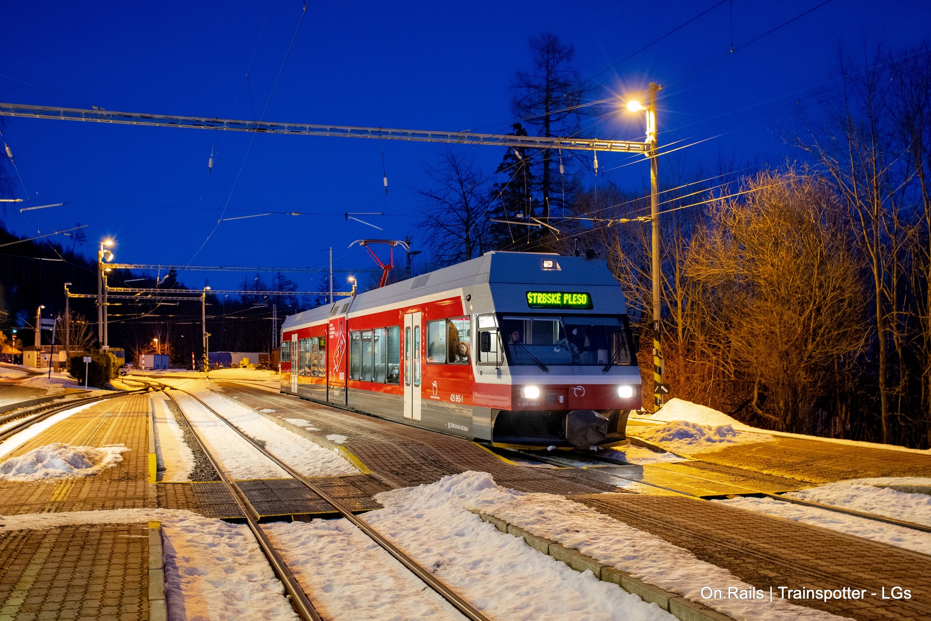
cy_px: 310
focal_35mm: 39
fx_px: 1009
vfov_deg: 34.2
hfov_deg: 49.5
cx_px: 466
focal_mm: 26
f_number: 5.6
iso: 1600
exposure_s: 1/6
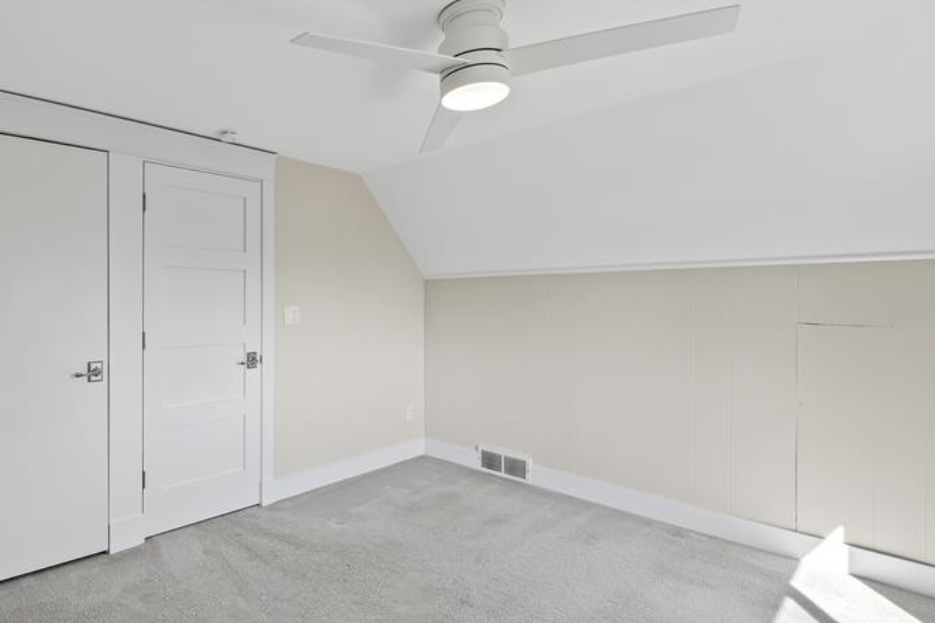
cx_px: 292
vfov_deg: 67.2
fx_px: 467
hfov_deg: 86.0
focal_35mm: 18
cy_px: 340
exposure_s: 1/8
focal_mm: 12
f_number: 8
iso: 250
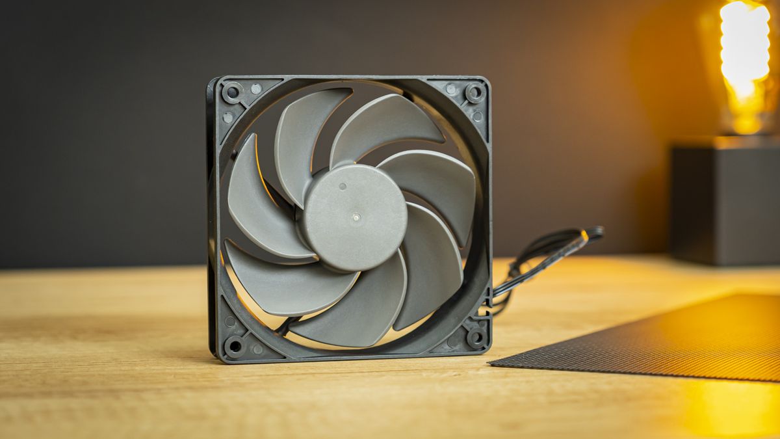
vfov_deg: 14.0
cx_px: 390
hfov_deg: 24.6
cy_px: 220
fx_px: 1787
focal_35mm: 86
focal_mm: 55
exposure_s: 1/20
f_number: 3.5
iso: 640
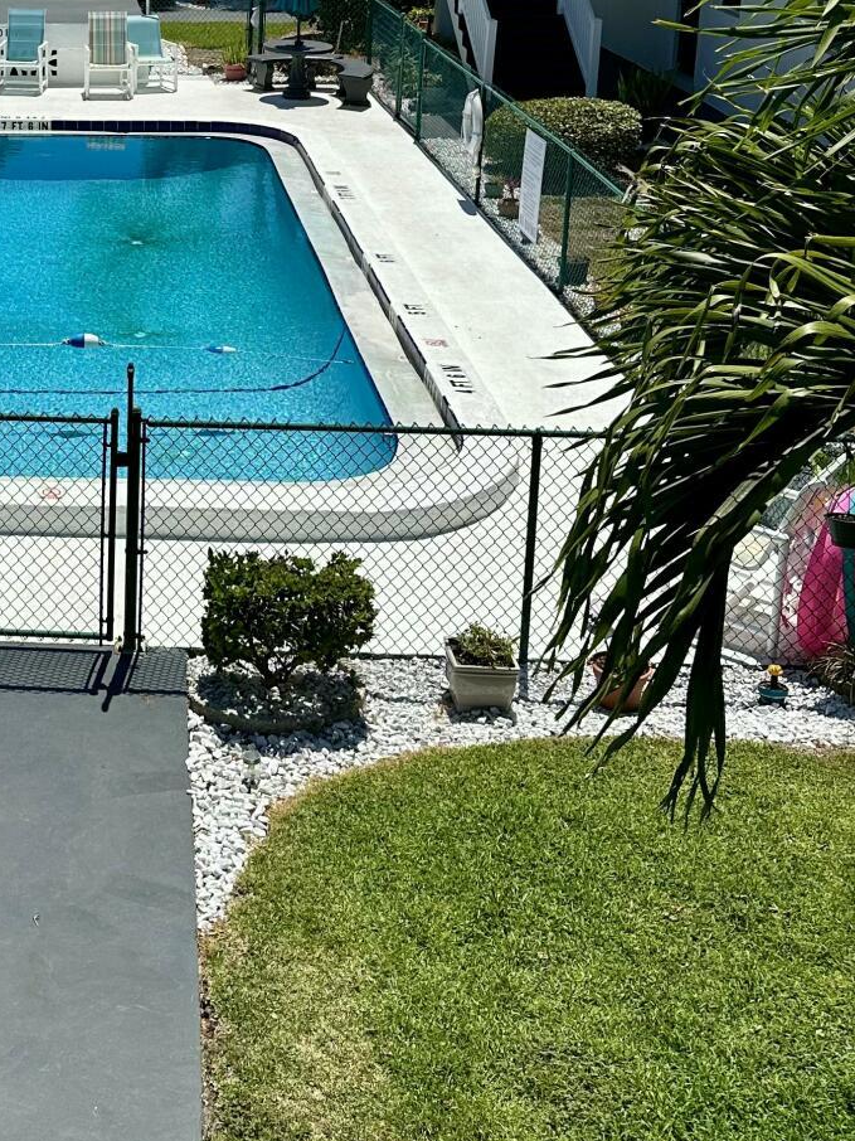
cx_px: 26
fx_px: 1746
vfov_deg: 34.4
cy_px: 141
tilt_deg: -12.1
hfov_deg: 26.3
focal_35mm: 53
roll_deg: -0.9
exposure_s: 1/8929
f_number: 1.78
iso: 80
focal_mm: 6.86
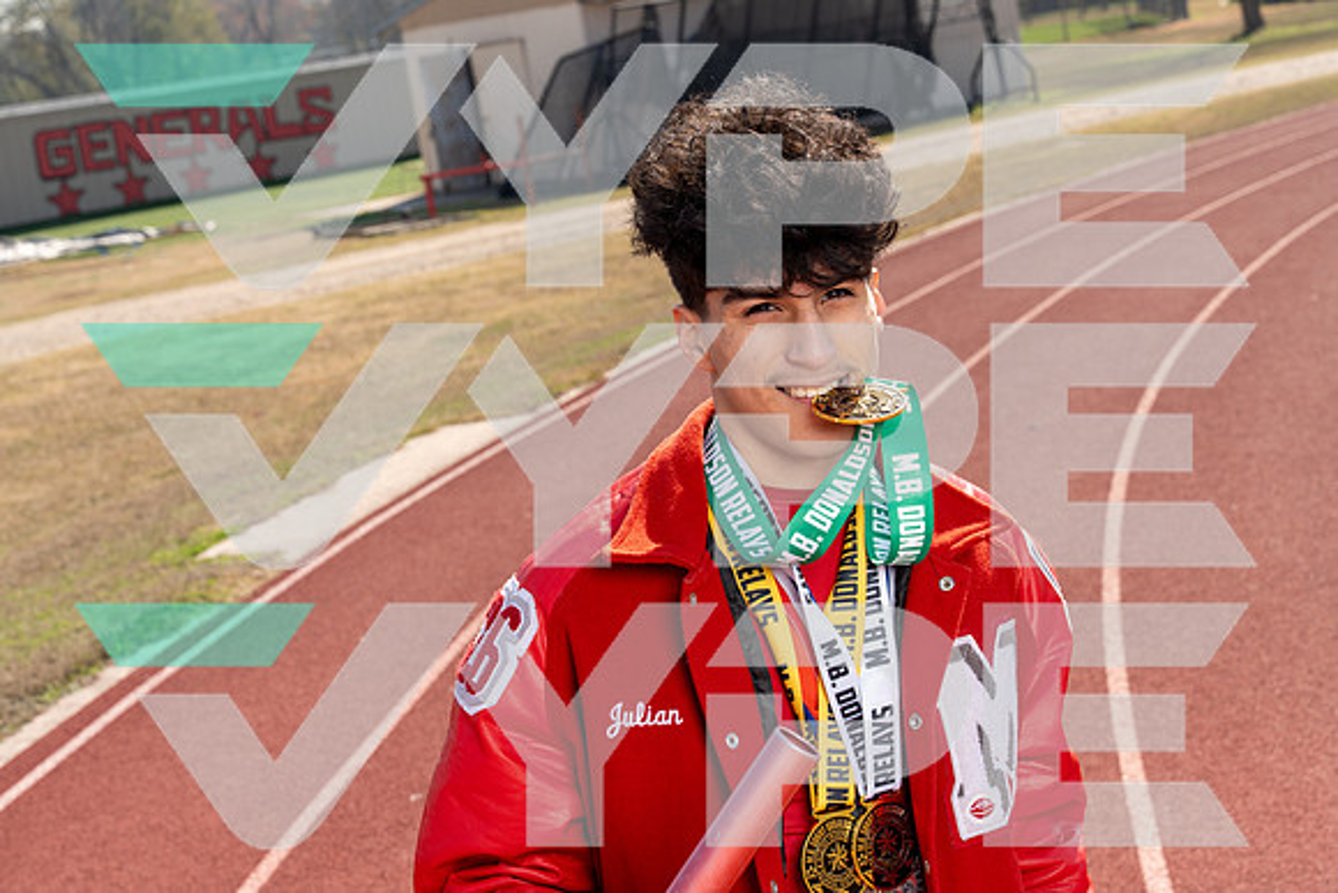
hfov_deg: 28.8
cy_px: 446
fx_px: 2602
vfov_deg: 19.5
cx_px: 669
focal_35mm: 70
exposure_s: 1/200
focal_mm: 70
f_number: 9
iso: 125
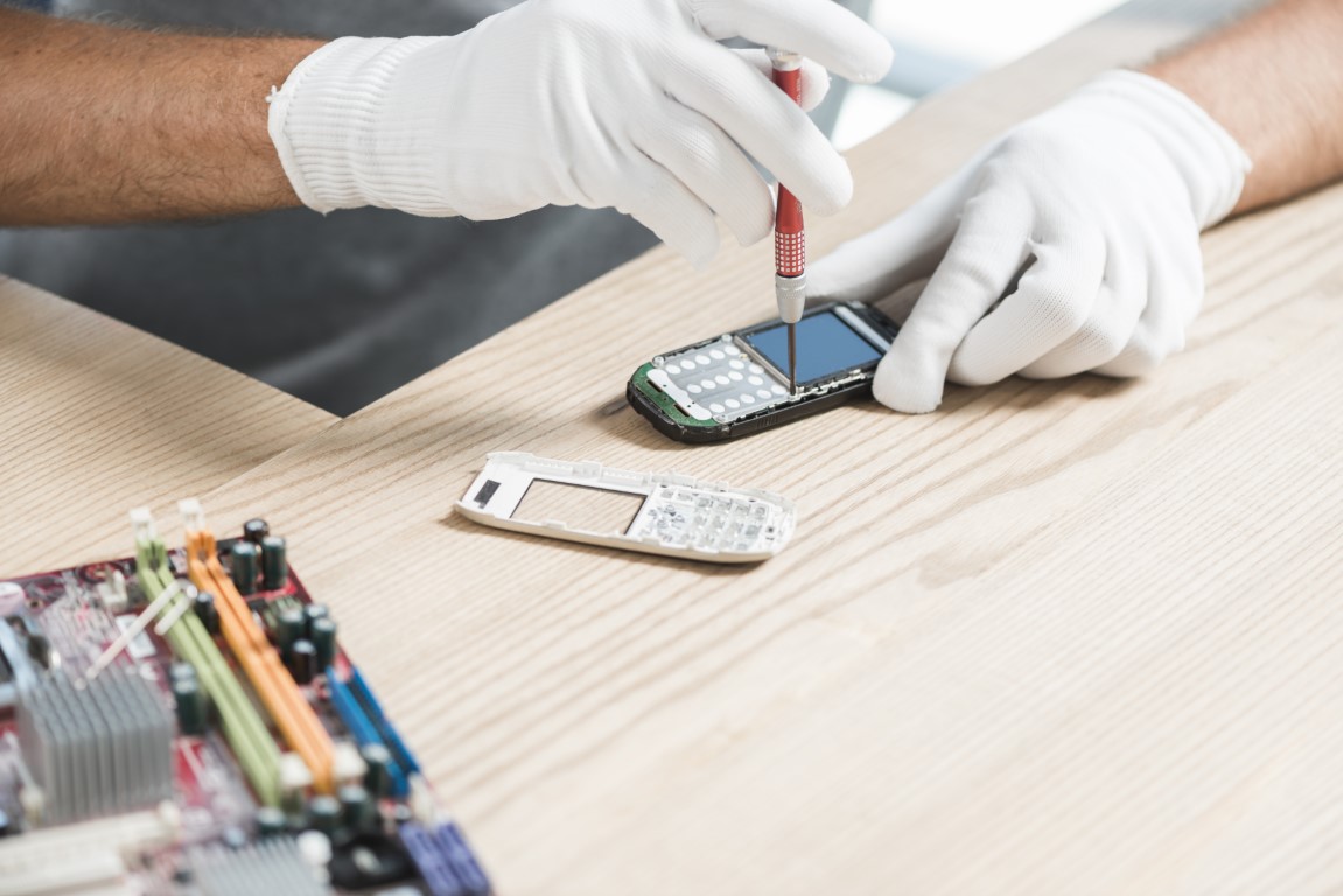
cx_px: 672
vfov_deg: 13.0
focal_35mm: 105
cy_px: 448
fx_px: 3918
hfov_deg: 19.5
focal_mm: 105
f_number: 4
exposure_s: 1/100
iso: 160
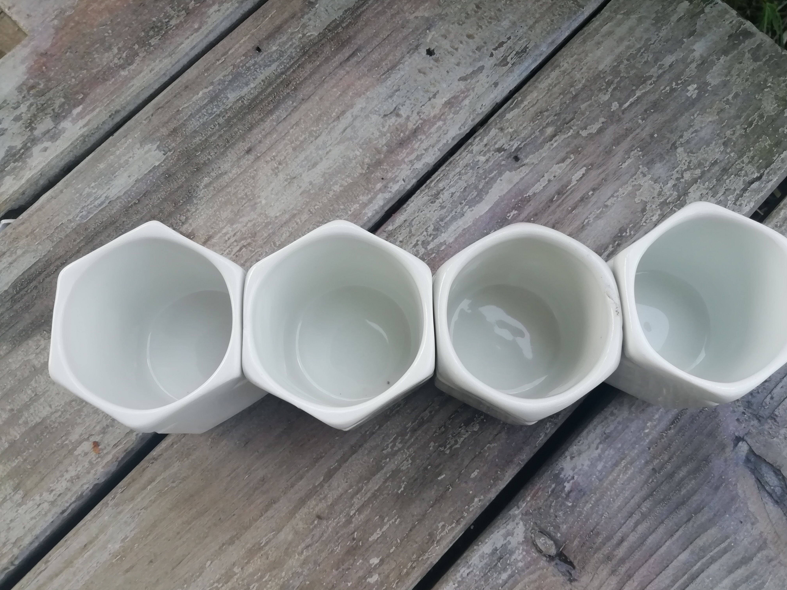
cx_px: 407
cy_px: 304
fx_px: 614
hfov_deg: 65.3
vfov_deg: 51.3
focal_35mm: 27
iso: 50
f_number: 2.2
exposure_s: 1/100
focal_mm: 3.21
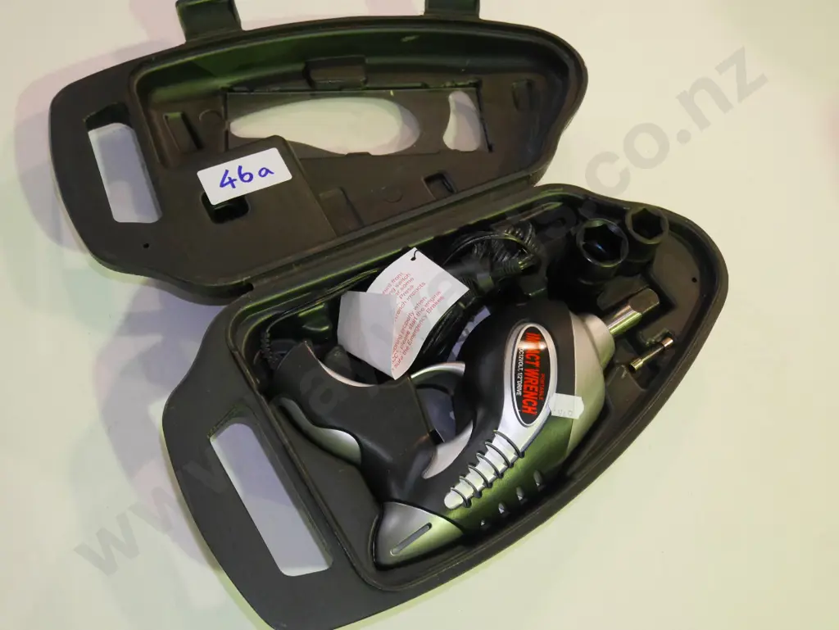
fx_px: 873
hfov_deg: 51.3
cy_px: 315
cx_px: 420
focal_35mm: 36
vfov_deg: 39.7
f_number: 4.2
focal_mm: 18
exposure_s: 1/125
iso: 3200
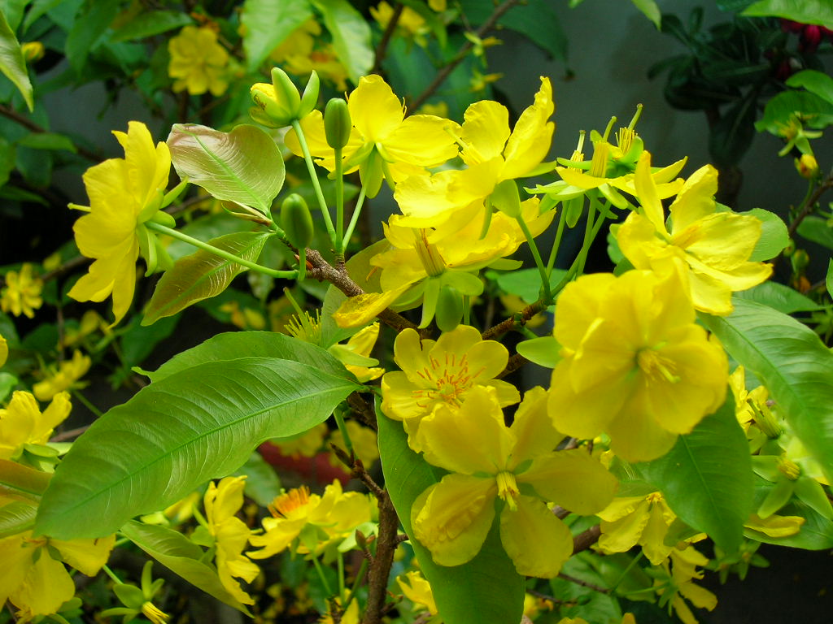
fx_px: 1011
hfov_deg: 44.8
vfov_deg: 34.3
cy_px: 312
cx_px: 416
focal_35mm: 42
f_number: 3.1
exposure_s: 1/50.2
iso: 50
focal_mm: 7
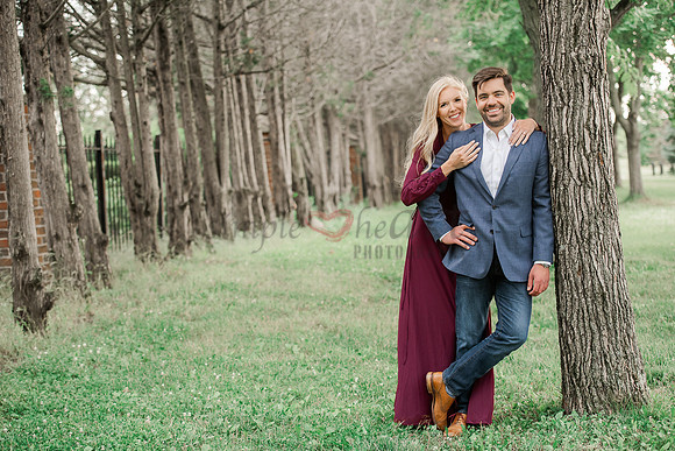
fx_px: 1313
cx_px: 338
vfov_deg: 19.5
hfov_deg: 28.8
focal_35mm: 70
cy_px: 226
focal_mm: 70
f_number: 3.2
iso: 800
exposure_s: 1/320
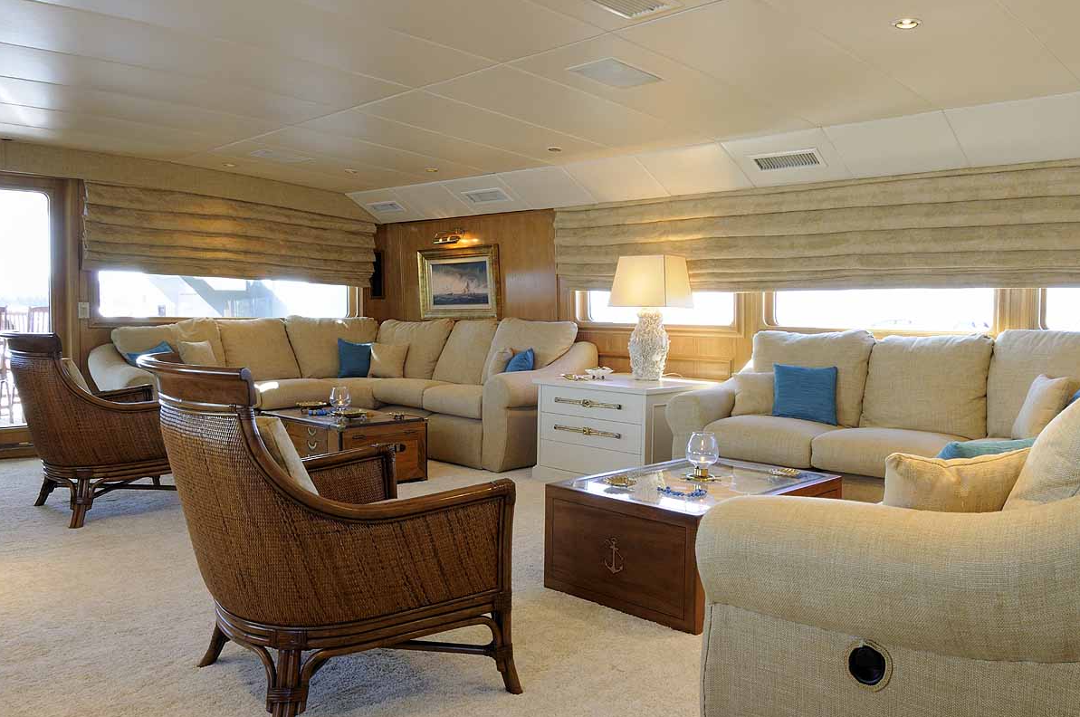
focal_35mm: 28
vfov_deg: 47.0
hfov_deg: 66.3
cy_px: 356
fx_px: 825
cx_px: 573
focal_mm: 17
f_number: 16
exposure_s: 1/1.6
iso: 250
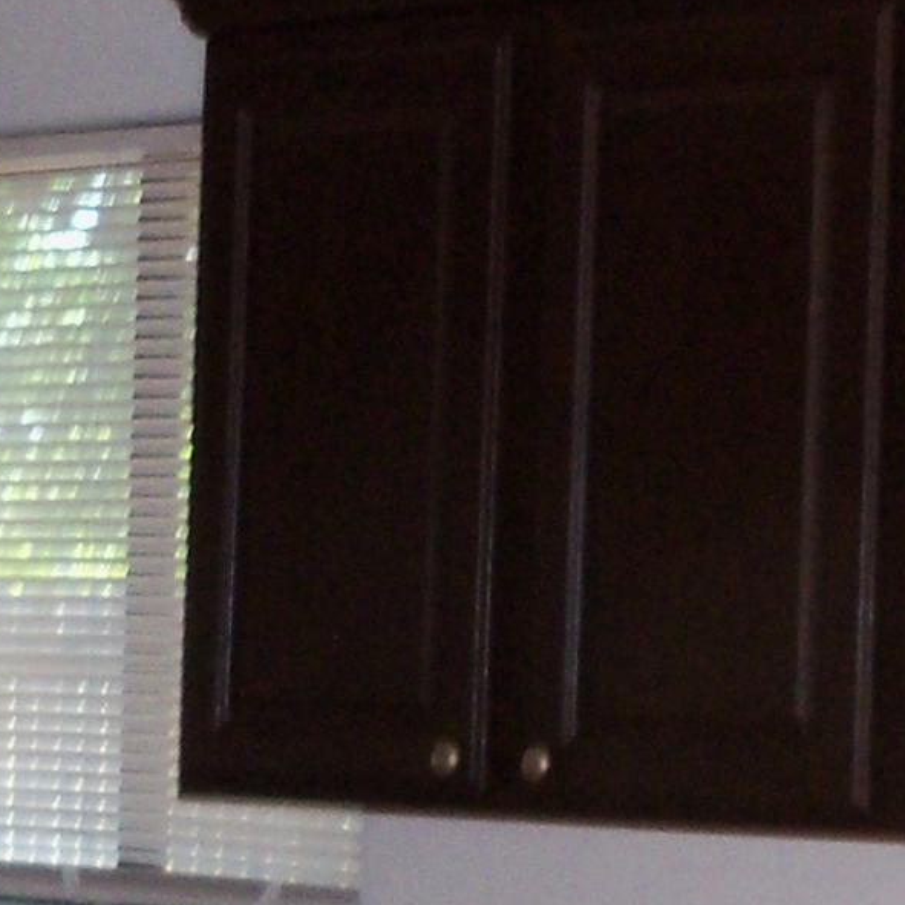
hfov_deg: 11.1
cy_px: 508
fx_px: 4644
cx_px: 657
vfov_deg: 11.1
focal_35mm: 157
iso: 160
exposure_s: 1/30
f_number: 3.5
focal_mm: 6.2
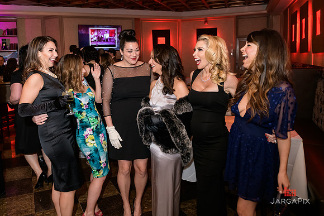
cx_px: 132
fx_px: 277
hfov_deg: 60.2
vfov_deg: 42.4
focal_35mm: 31
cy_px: 88
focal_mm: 26
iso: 1600
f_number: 3.2
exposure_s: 1/125
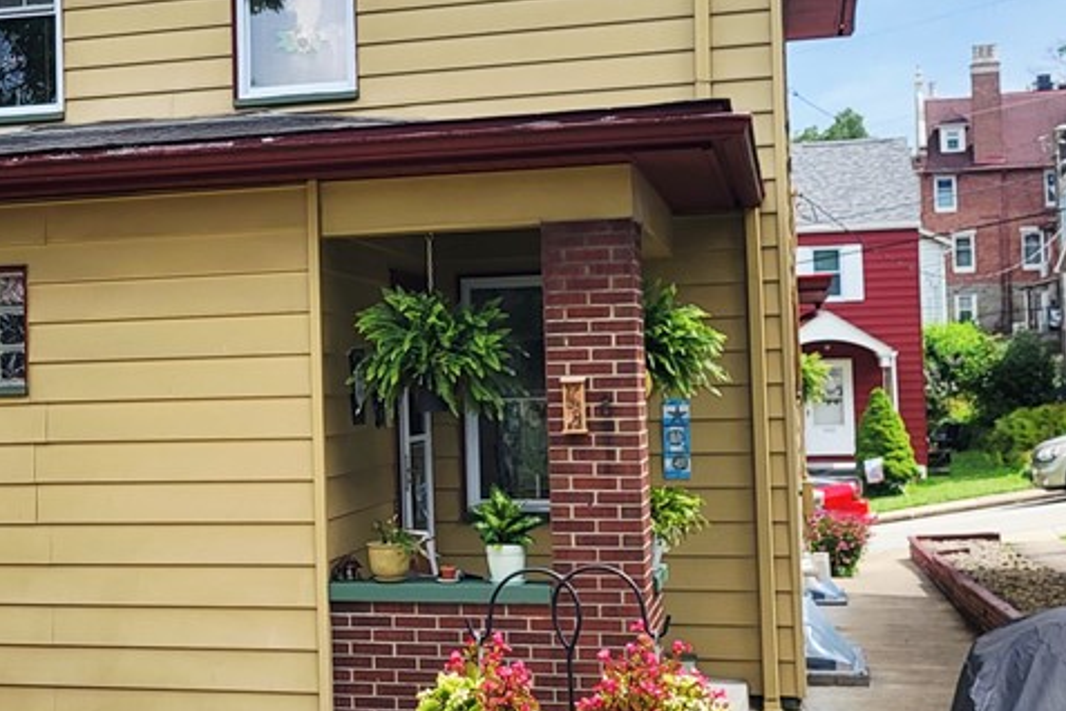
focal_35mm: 58
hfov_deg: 33.6
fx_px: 1717
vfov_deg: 23.4
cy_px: 340
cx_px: 226
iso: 40
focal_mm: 5.4
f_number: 1.8
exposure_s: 1/1667
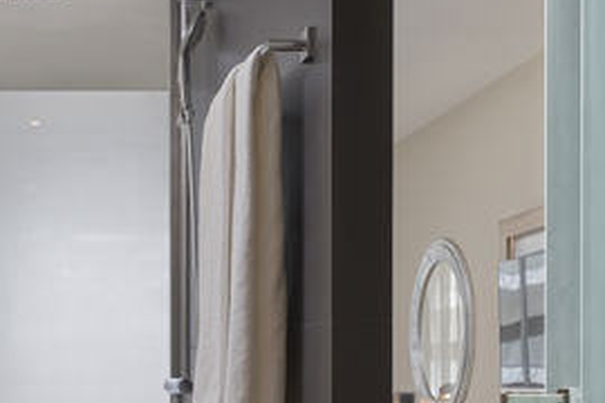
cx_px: 36
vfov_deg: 18.0
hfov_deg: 26.3
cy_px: 399
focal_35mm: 74
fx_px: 1242
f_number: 5.6
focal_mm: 19.5
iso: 100
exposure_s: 1/80
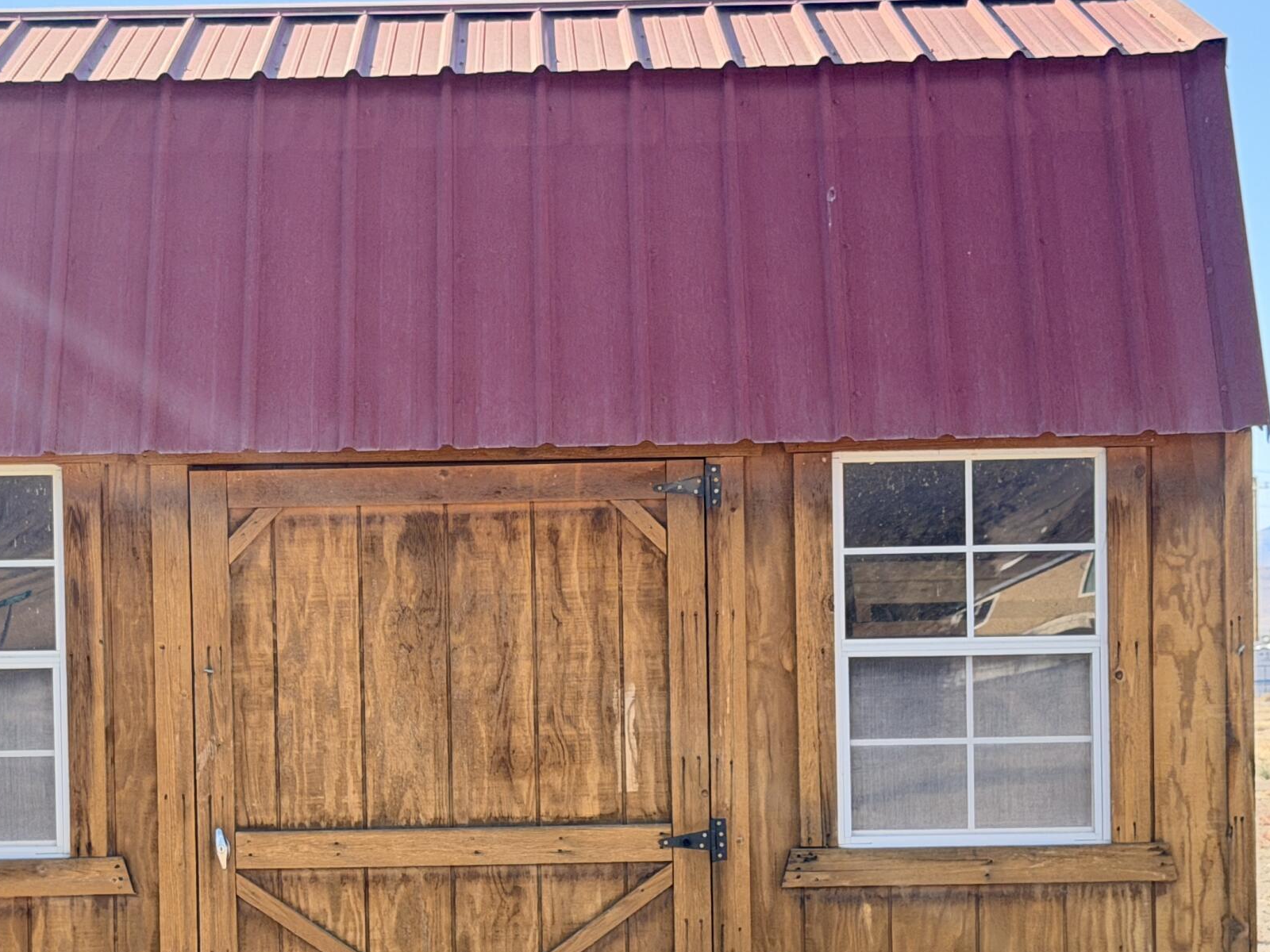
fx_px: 3302
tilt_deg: -1.3
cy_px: 752
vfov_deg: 16.3
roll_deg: +2.3
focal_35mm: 90
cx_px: 432
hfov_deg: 21.7
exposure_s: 1/1185
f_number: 1.78
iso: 100
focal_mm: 6.76
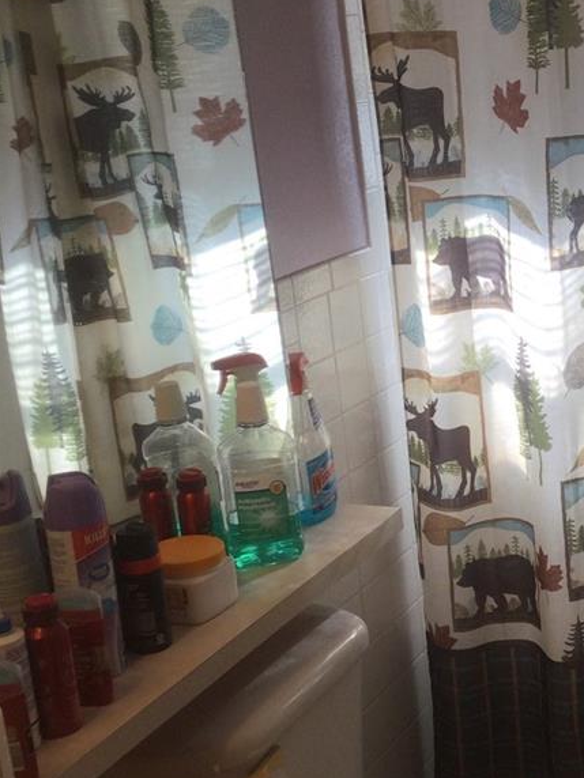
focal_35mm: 65
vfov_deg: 29.8
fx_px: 1462
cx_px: 610
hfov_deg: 21.6
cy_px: 369
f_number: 2.4
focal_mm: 3.3
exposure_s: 1/120
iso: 25
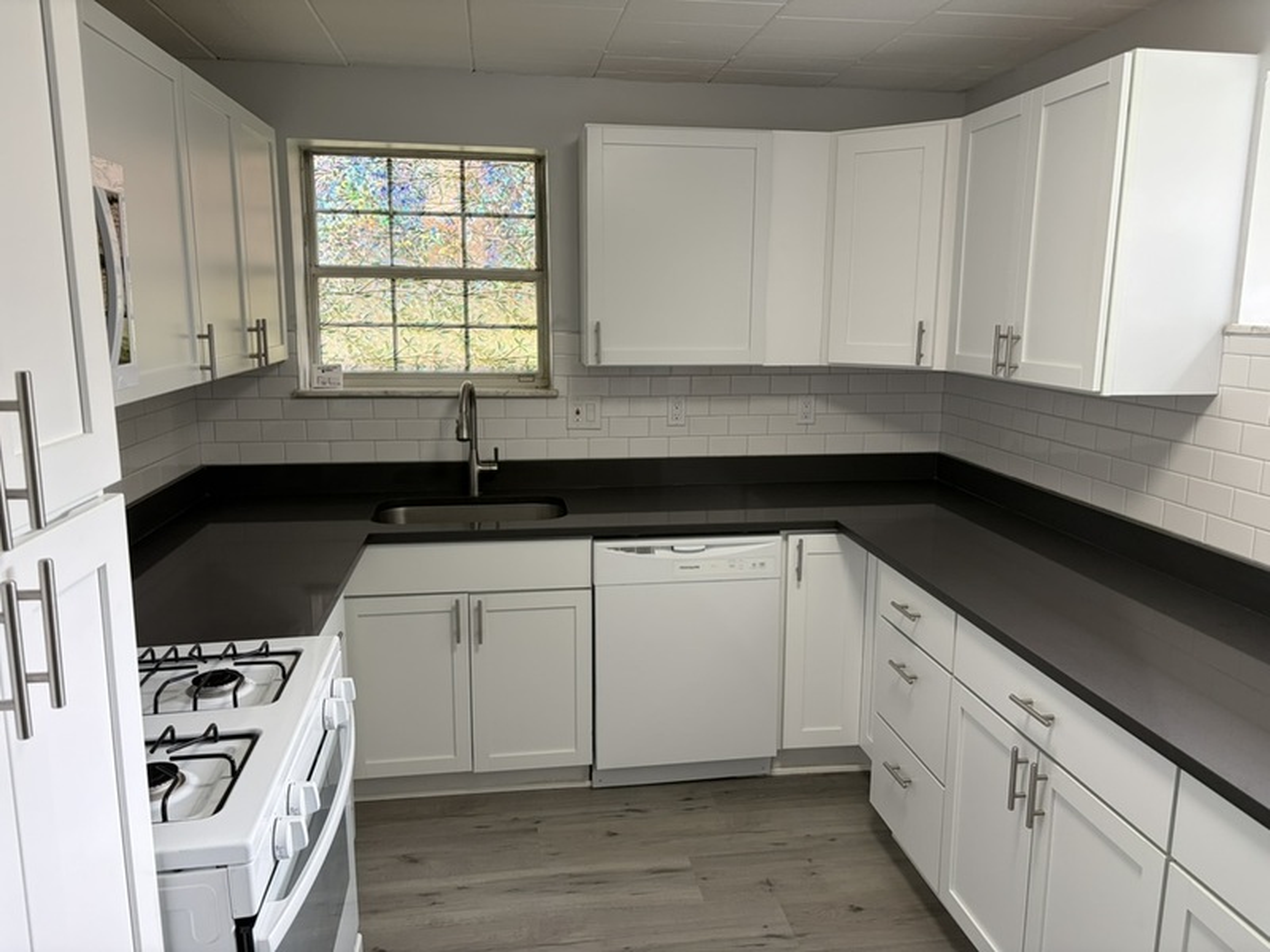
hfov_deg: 67.3
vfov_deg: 53.1
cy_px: 476
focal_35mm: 26
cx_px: 635
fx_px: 954
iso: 100
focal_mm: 5.96
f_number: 1.6
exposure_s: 1/120
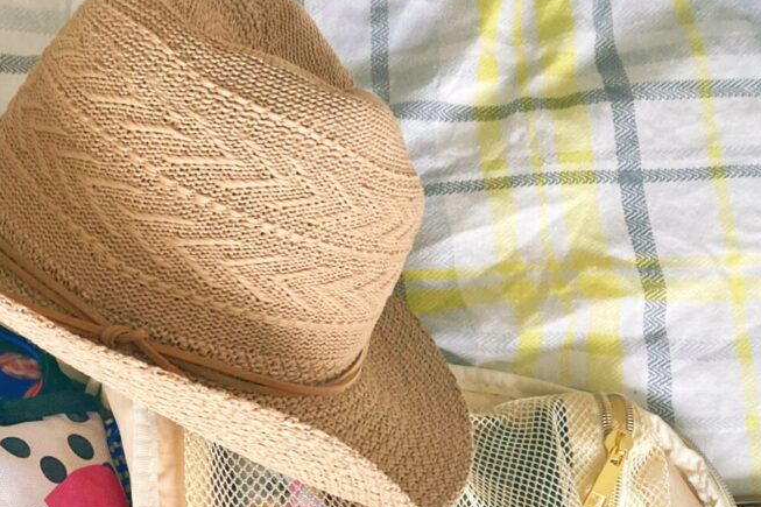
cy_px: 522
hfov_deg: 32.4
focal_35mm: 58
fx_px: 1226
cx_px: 48
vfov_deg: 22.4
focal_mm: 3.99
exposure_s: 1/60
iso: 200
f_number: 1.8
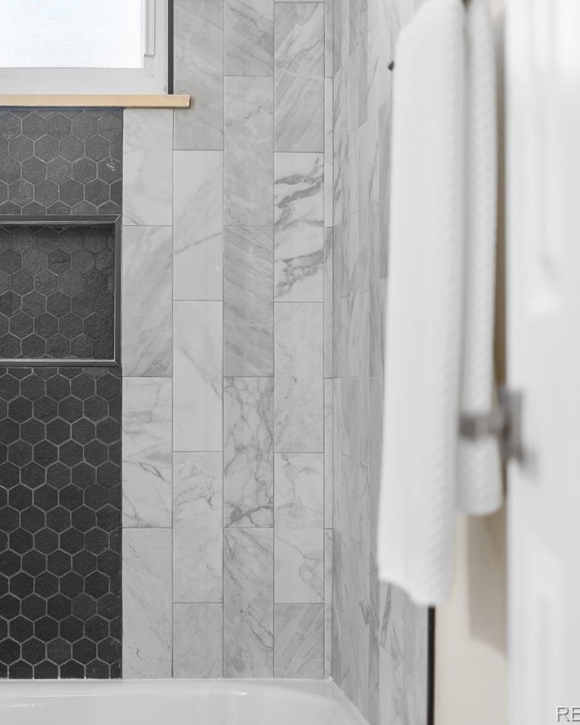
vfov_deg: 26.8
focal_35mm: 71
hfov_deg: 21.3
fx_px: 1523
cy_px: 362
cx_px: 118
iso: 200
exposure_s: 1/30
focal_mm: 50
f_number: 1.8
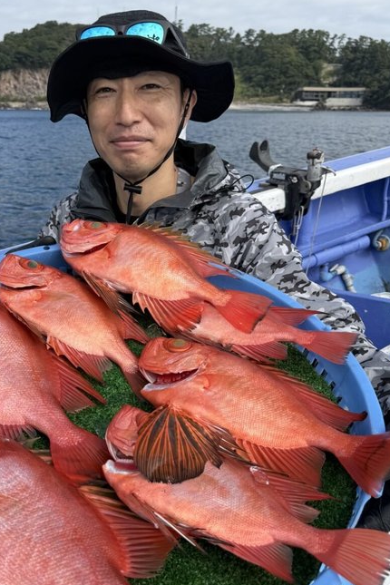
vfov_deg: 57.1
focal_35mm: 33
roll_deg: -0.5
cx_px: 124
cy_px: 318
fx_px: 536
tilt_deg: -20.1
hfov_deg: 39.4
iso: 80
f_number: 1.78
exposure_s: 1/3584
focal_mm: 6.76
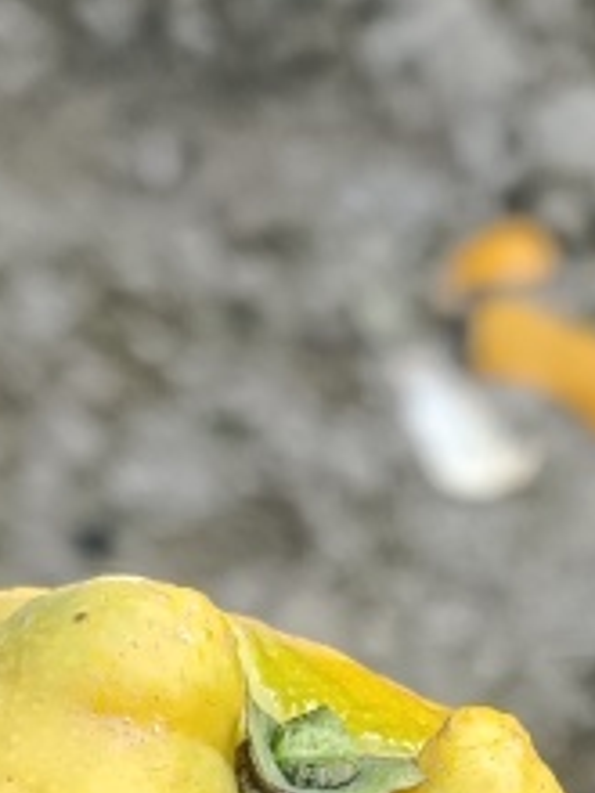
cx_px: 552
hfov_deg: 11.7
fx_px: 2888
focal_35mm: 126
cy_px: 737
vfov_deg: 15.4
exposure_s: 1/100
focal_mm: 4.05
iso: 337
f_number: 1.8
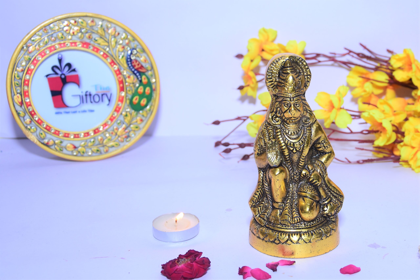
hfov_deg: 37.8
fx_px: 612
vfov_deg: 25.8
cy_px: 140
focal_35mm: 52
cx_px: 210
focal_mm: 35
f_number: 5
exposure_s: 1/125
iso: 250
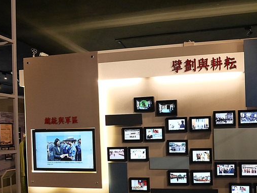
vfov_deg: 41.1
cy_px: 134
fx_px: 253
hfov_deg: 52.7
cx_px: 175
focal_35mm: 34
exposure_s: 1/60
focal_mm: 12
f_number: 5
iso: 1600
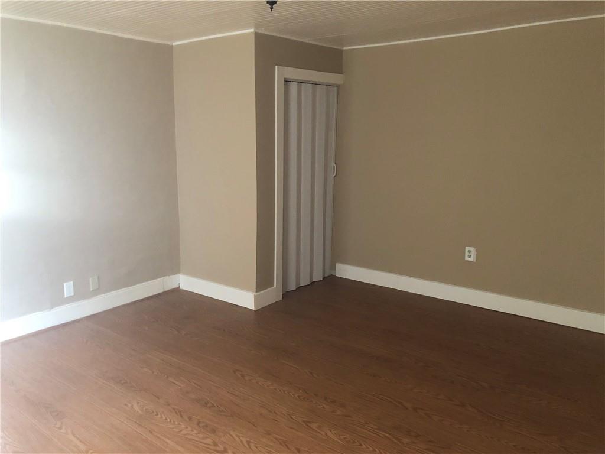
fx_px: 489
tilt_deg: -6.0
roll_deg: +0.1
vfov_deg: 49.7
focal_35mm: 28
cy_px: 227
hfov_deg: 63.4
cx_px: 302
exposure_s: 1/15
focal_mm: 3.99
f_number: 1.8
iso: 100
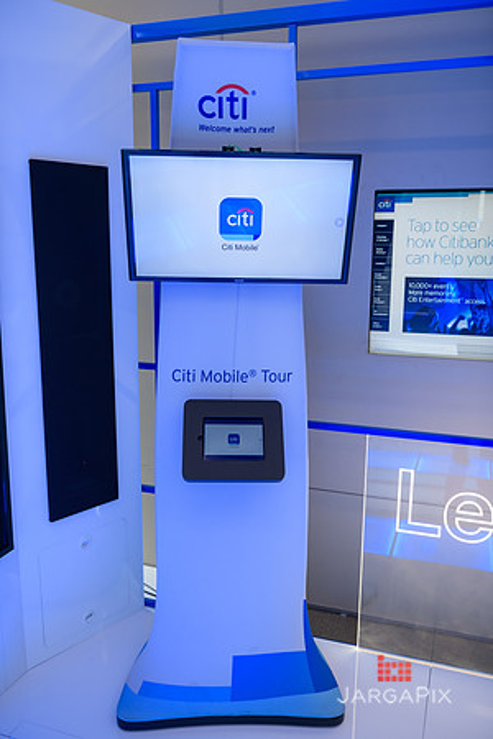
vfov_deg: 58.7
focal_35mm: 32
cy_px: 370
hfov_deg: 41.1
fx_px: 657
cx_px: 246
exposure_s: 1/200
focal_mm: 32
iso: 400
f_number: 3.2
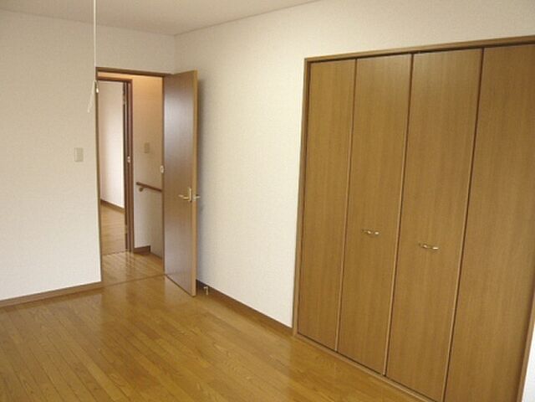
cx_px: 268
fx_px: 433
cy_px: 201
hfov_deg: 63.4
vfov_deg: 49.7
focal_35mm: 28
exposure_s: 1/30
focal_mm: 4.6
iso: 160
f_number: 2.8
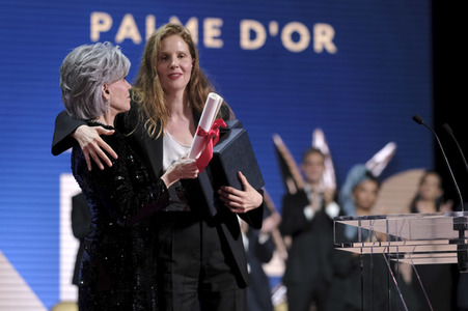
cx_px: 234
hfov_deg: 15.2
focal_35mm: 135
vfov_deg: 10.1
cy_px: 156
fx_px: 1754
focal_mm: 90
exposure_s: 1/500
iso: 1600
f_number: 2
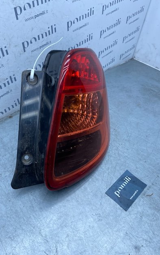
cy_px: 128
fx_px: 195
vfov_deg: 66.5
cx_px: 71
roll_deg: -9.2
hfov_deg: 44.5
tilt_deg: -42.6
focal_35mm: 28
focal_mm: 4.25
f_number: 1.8
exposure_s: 1/772
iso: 32
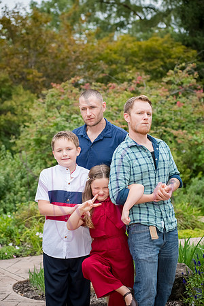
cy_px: 153
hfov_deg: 17.1
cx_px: 102
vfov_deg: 25.4
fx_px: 680
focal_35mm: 80
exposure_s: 1/320
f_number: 4.5
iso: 1250
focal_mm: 80
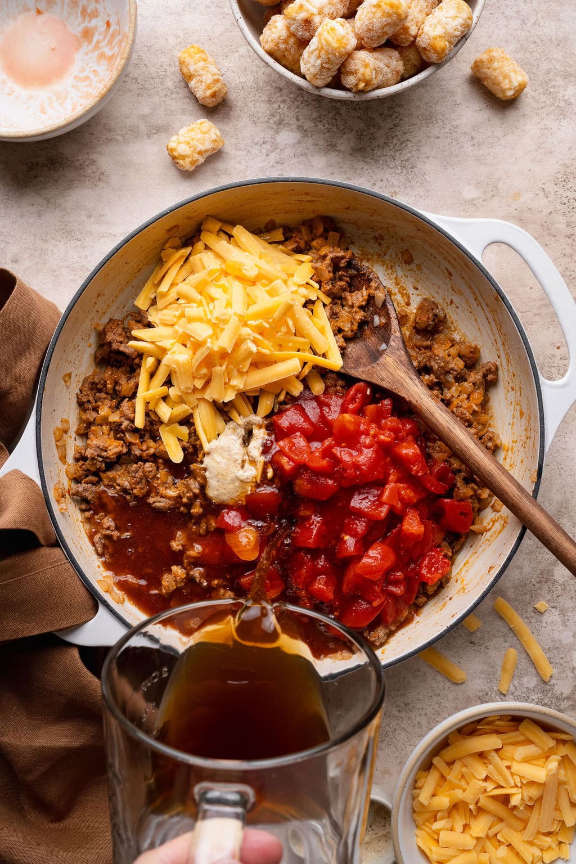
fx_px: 960
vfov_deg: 48.5
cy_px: 432
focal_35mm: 40
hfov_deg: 33.4
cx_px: 288
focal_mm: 40
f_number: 13
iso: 640
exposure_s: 1/200
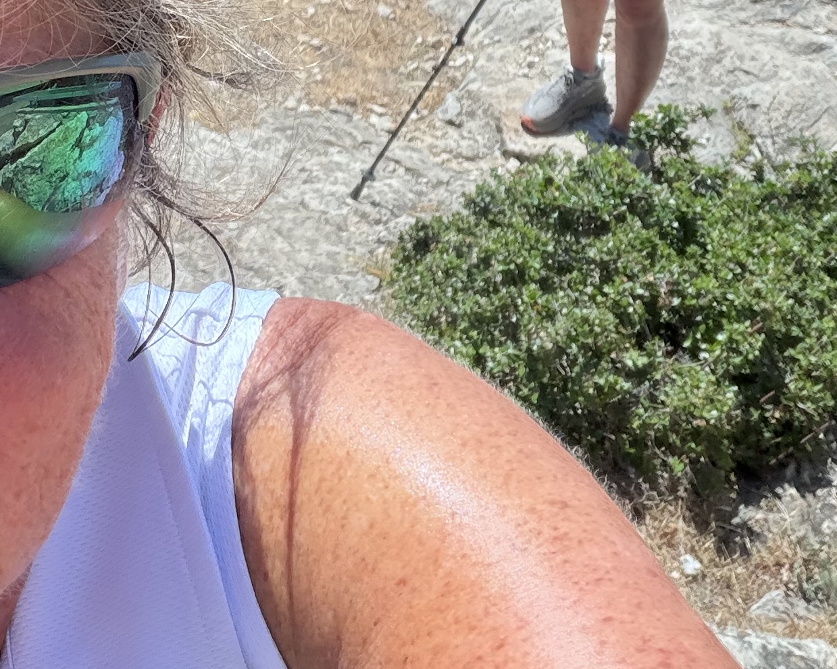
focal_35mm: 73
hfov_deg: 25.7
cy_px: -192
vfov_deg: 19.4
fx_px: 1808
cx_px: 199
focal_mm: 2.71
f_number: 1.9
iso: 40
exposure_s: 1/484
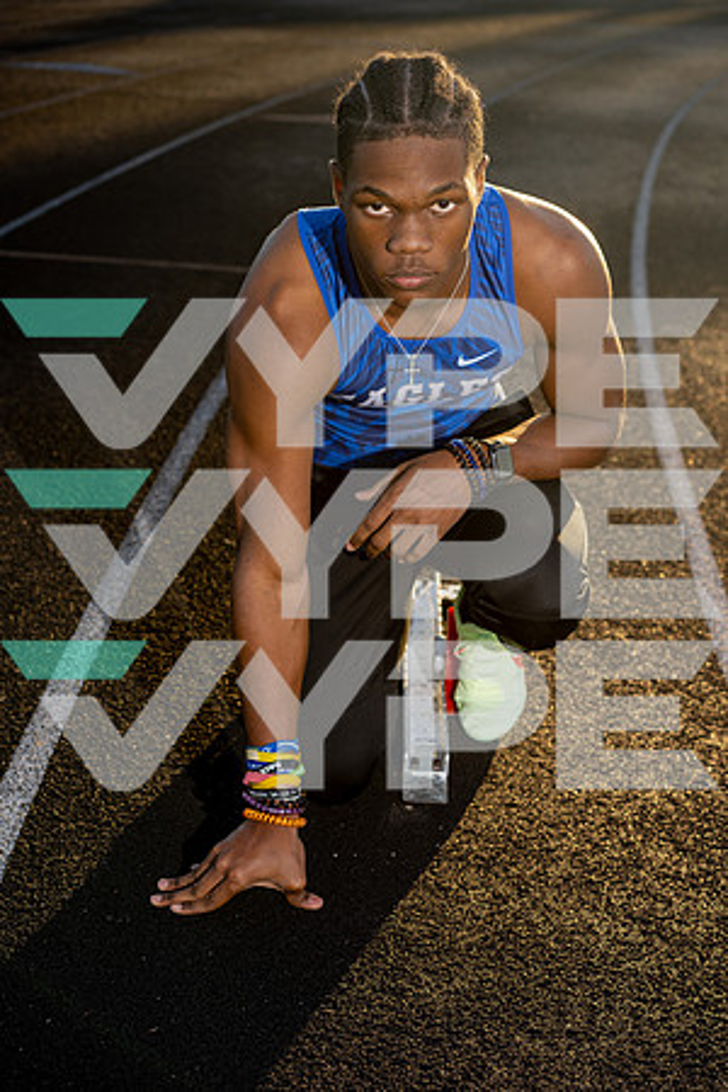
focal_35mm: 55
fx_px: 1668
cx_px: 364
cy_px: 546
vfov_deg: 36.2
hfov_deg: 24.6
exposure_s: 1/250
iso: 64
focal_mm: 55
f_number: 4.5
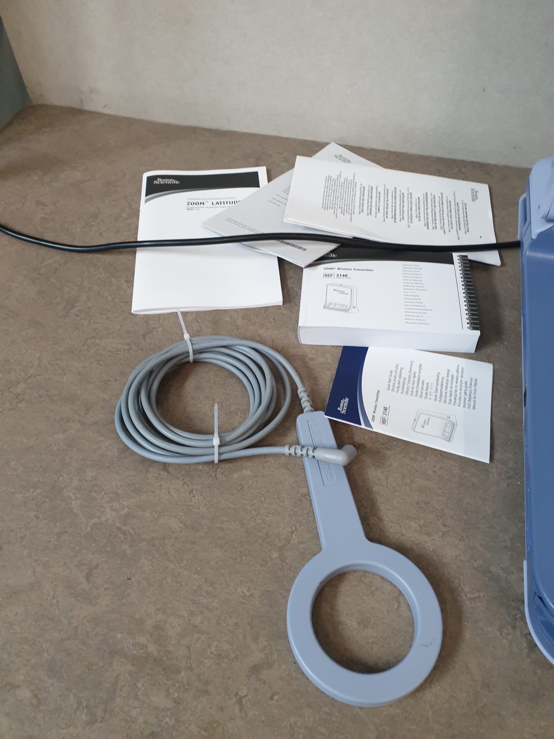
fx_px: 555
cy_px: 370
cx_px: 277
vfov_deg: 67.3
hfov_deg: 53.1
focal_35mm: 26
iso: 320
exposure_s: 1/50
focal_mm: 4.3
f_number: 2.4
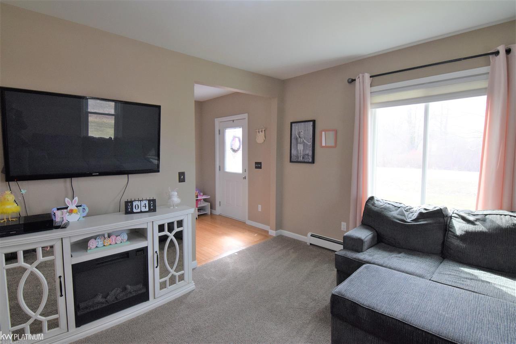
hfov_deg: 95.0
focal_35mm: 16
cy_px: 172
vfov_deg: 72.0
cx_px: 258
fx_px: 236
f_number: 8
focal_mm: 11
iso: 1600
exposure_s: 1/250
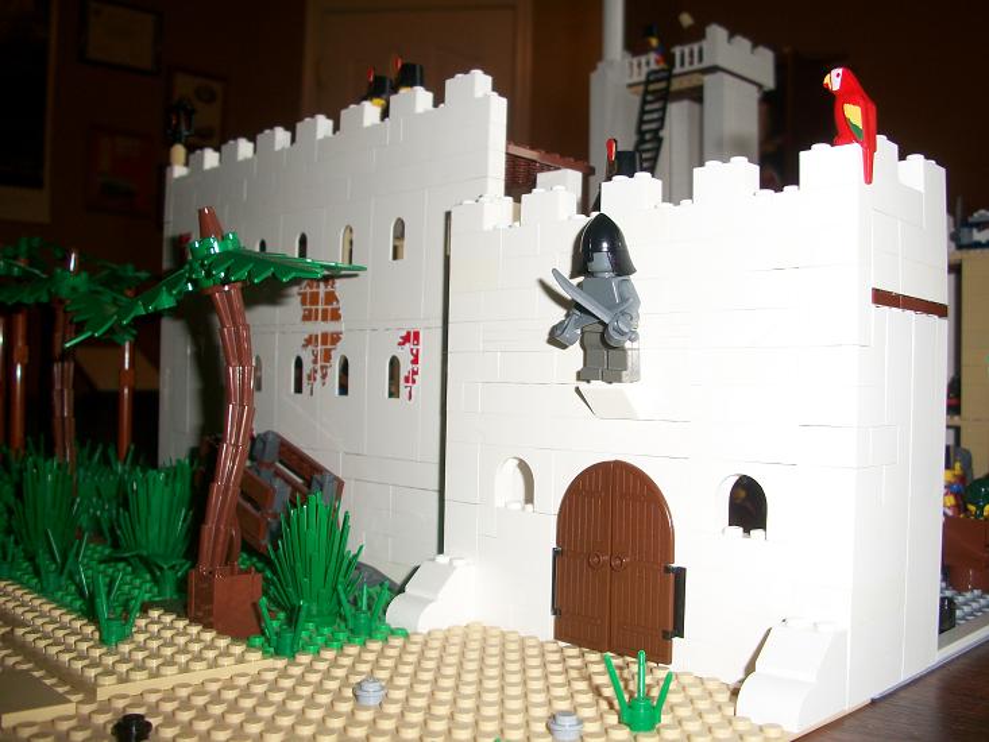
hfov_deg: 52.6
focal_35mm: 35
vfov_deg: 40.7
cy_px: 371
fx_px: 1000
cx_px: 494
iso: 80
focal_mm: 6.3
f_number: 3.1
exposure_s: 1/30
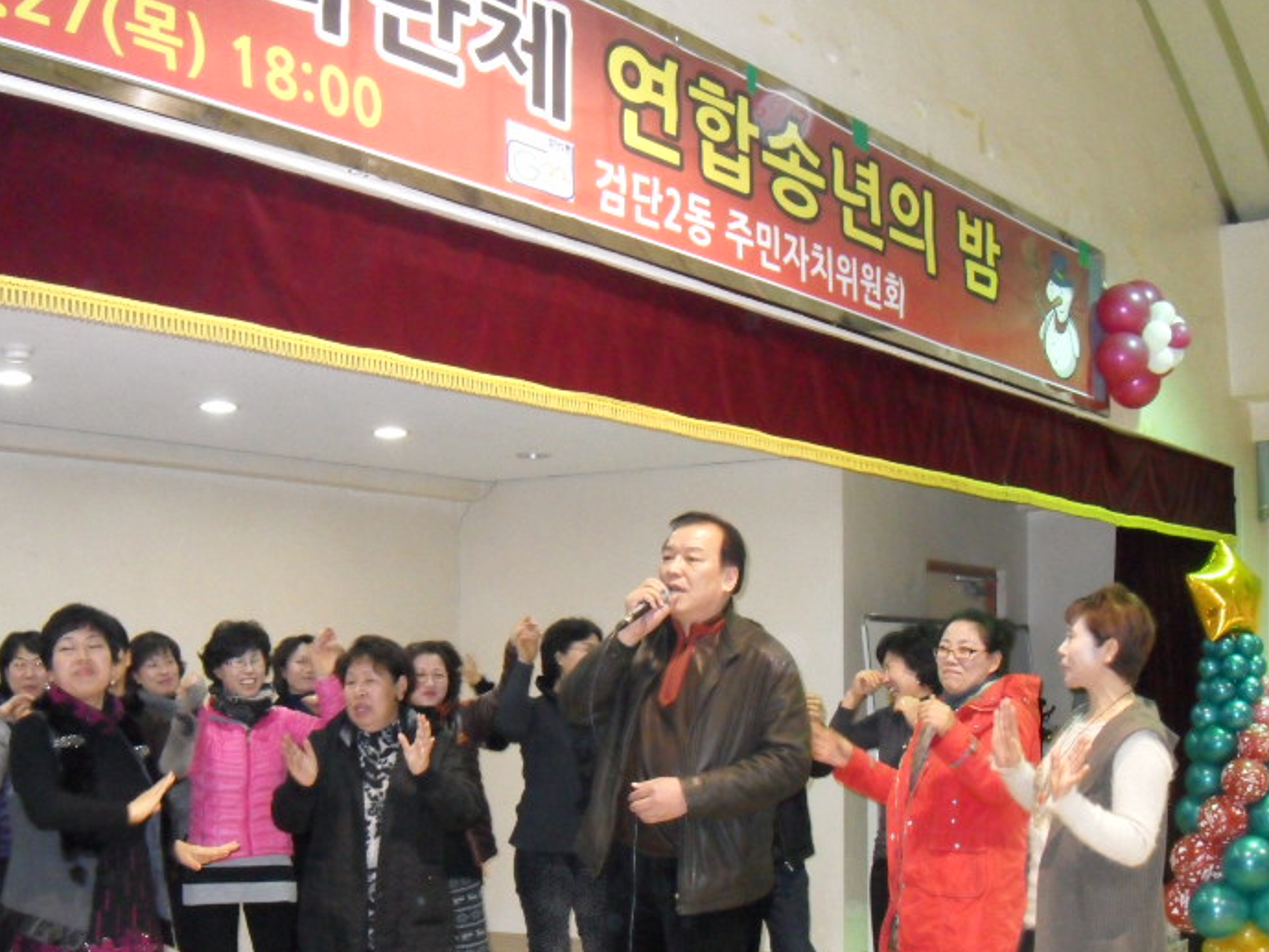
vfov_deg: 27.7
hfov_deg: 36.8
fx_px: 1907
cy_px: 696
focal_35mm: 52
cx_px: 564
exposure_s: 1/60
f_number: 3.6
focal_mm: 6.3
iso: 480
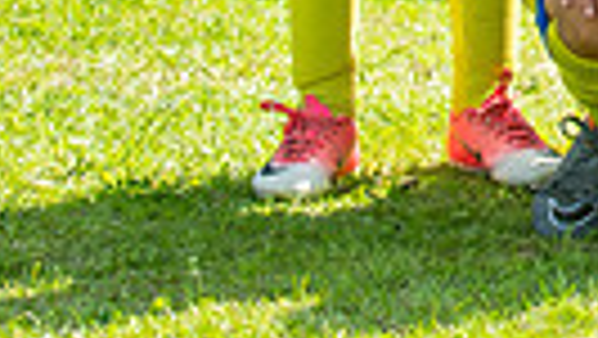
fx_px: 8933
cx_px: 958
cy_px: -516
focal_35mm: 563
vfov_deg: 2.2
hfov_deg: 3.8
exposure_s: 1/1000
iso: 250
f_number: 3.2
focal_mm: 82
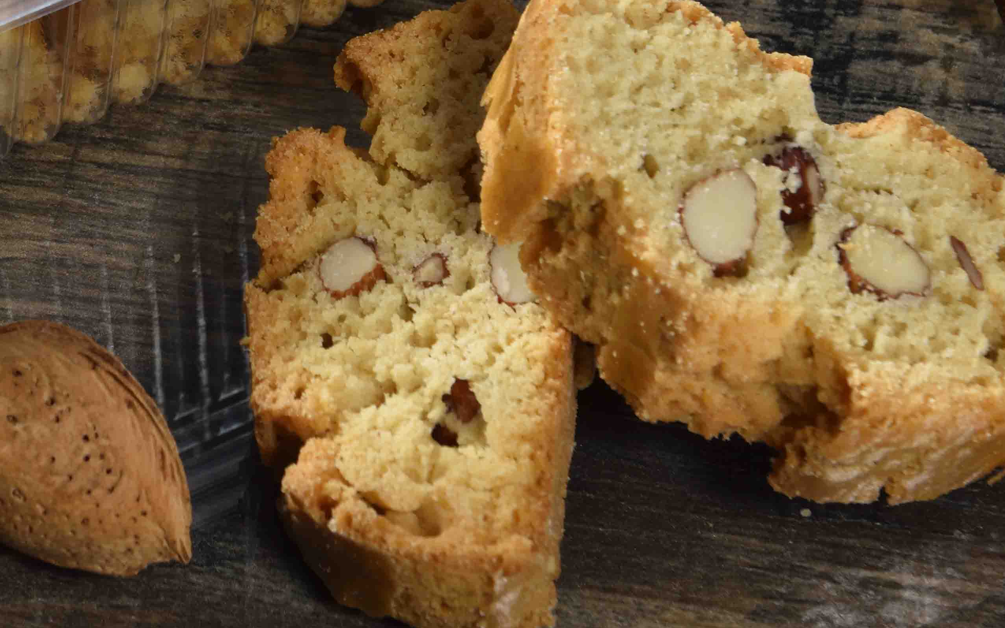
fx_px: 5533
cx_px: 15
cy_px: -282
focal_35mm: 202
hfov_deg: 10.3
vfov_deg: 6.4
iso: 160
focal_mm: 70
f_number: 13
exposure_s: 1/160
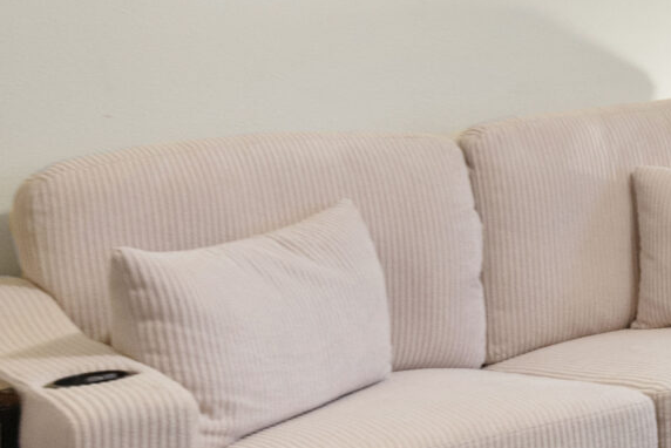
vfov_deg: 16.0
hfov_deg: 18.7
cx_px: 1201
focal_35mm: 85
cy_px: 135
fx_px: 1585
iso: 200
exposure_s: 1/6
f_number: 8
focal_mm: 19
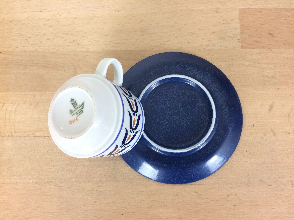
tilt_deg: -77.9
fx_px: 246
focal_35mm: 29
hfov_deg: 61.7
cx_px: 147
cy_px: 110
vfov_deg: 48.2
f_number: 2.2
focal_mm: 4.15
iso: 64
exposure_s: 1/33
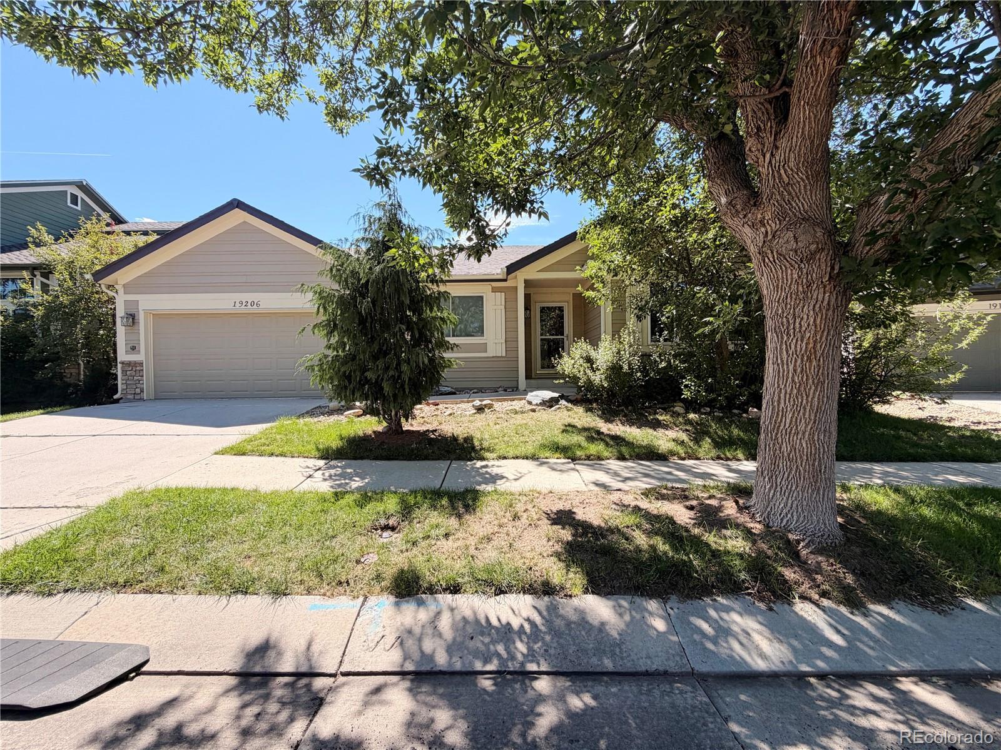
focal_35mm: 14
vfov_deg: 85.6
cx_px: 500
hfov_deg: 102.1
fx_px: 405
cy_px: 375
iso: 40
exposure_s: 1/585
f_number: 2.2
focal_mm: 2.22
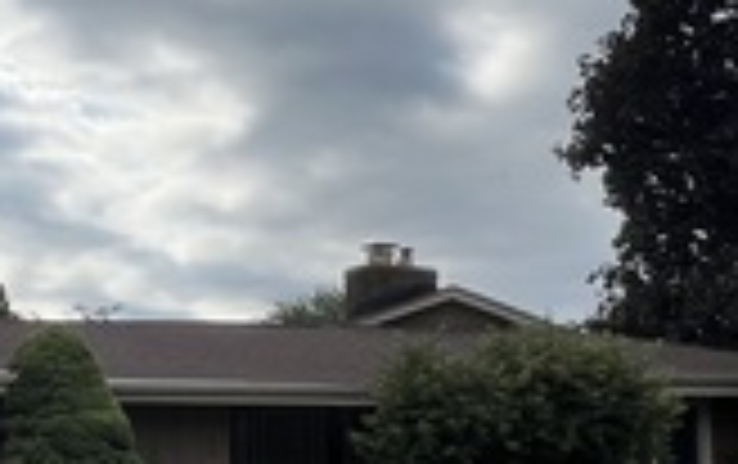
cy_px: 347
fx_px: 1128
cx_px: 124
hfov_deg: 34.8
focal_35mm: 56
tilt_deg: +6.4
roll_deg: -0.4
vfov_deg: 23.0
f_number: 1.8
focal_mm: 1.57
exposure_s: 1/2222
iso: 32
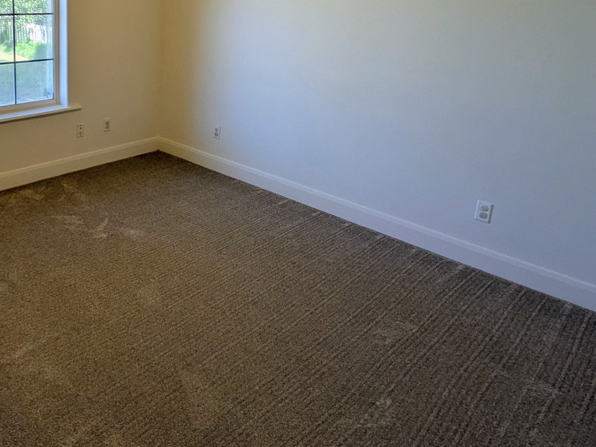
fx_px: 516
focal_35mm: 30
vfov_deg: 44.7
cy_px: 96
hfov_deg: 56.1
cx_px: 127
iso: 65
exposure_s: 1/120
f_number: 2.2
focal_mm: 1.83
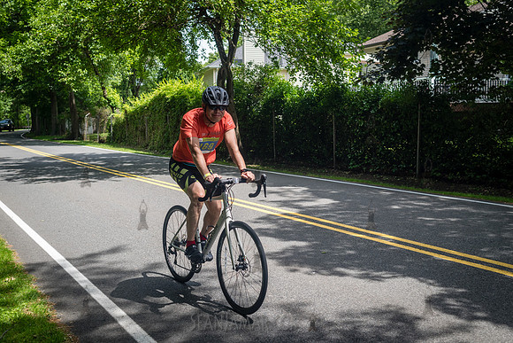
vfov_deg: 34.7
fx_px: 548
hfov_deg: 50.2
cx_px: 253
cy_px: 157
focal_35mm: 38
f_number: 4
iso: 200
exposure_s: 1/800
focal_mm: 35
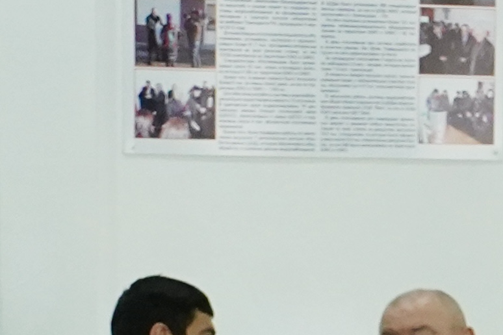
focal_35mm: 234
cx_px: 265
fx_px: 3269
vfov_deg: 5.6
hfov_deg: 8.8
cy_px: 841
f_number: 5.6
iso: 4000
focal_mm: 31
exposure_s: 1/125
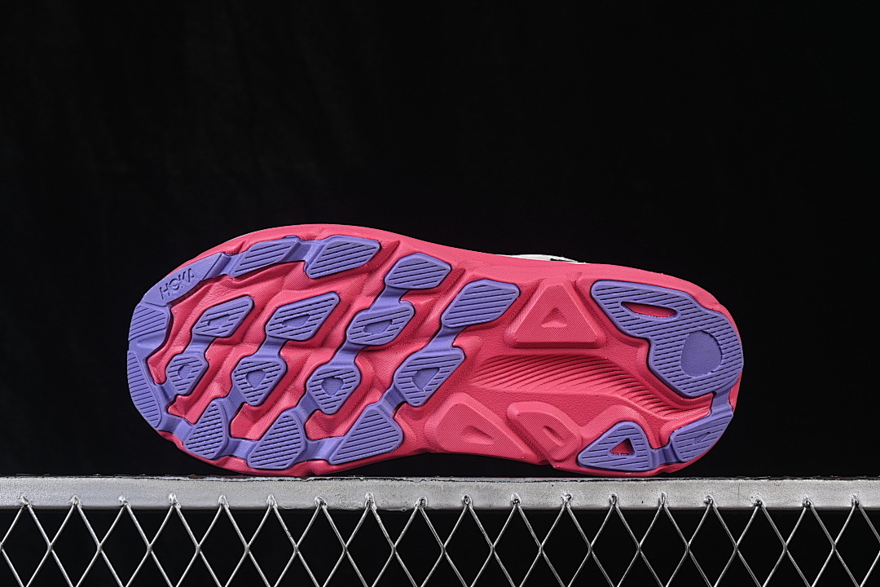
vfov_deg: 18.2
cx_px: 440
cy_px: 294
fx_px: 1833
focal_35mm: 75
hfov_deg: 27.0
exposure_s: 1/80
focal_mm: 50
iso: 160
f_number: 8
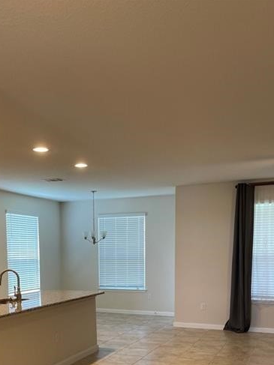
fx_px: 433
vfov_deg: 43.9
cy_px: 283
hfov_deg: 34.9
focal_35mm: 41
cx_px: 100
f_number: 1.6
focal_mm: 5.1
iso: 64
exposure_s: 1/60
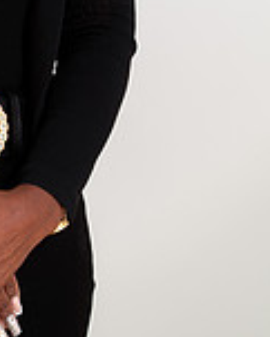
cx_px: -54
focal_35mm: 238
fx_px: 2375
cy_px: -158
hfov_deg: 6.5
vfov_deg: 8.0
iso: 50
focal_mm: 85
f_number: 2.5
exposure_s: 1/160
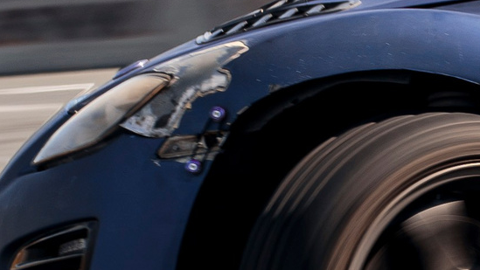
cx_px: 607
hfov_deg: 2.1
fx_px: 13061
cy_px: 239
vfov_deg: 1.2
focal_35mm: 1026
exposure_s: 1/125
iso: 100
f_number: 13
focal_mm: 140
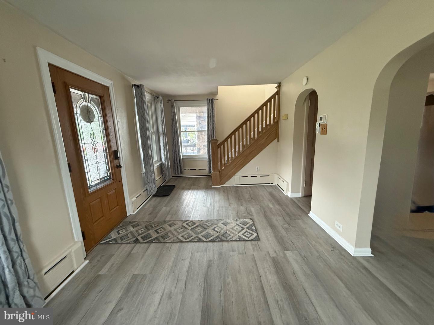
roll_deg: +1.9
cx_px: 217
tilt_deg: -10.5
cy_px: 162
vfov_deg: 85.7
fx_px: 176
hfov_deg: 102.1
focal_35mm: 14
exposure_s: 1/82
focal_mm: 2.22
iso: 400
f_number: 2.2
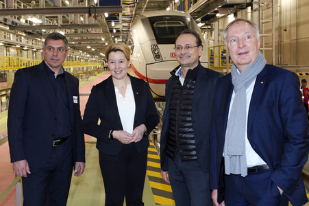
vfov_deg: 42.3
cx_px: 154
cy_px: 103
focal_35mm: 31
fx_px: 266
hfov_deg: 60.3
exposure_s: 1/80
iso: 1250
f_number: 6.3
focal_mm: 31
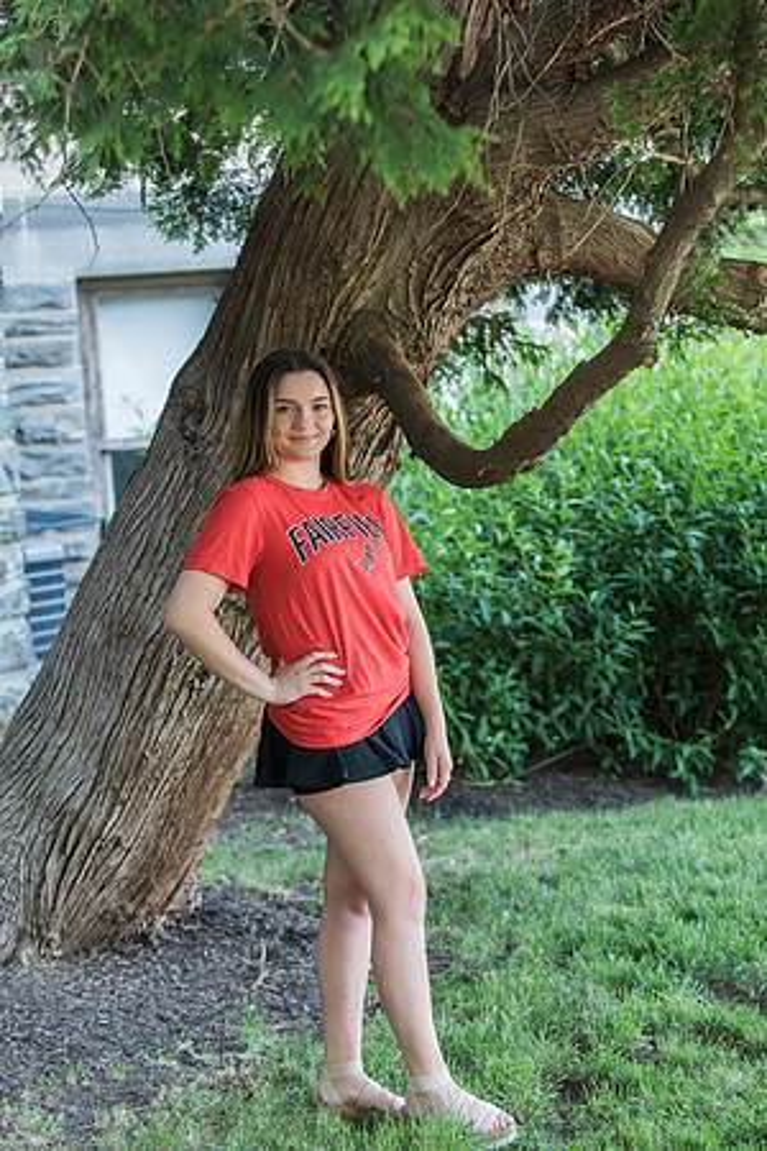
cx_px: 384
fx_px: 2237
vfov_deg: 28.8
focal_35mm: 70
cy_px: 576
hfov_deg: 19.5
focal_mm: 70
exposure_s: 1/100
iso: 500
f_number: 3.5
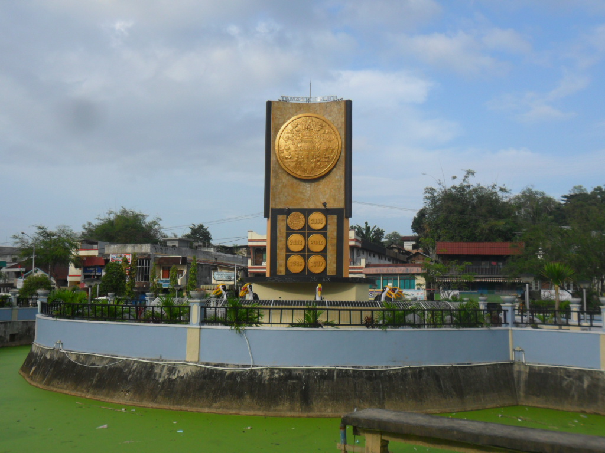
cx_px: 302
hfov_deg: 50.1
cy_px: 226
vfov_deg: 38.7
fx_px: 647
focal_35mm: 37
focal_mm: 6.6
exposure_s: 1/750
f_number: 4
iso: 100
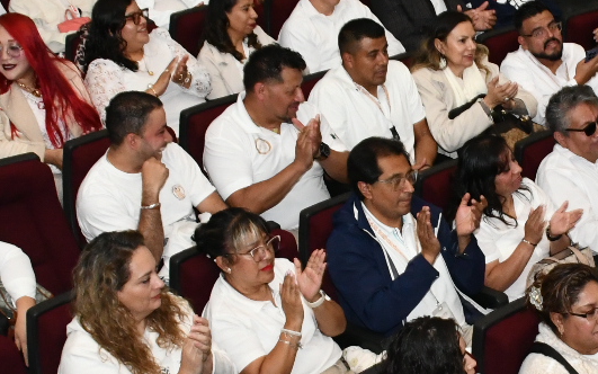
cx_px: 527
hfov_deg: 24.0
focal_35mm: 84
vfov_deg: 15.5
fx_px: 1369
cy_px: 278
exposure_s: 1/40
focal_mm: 18
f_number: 10
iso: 2800
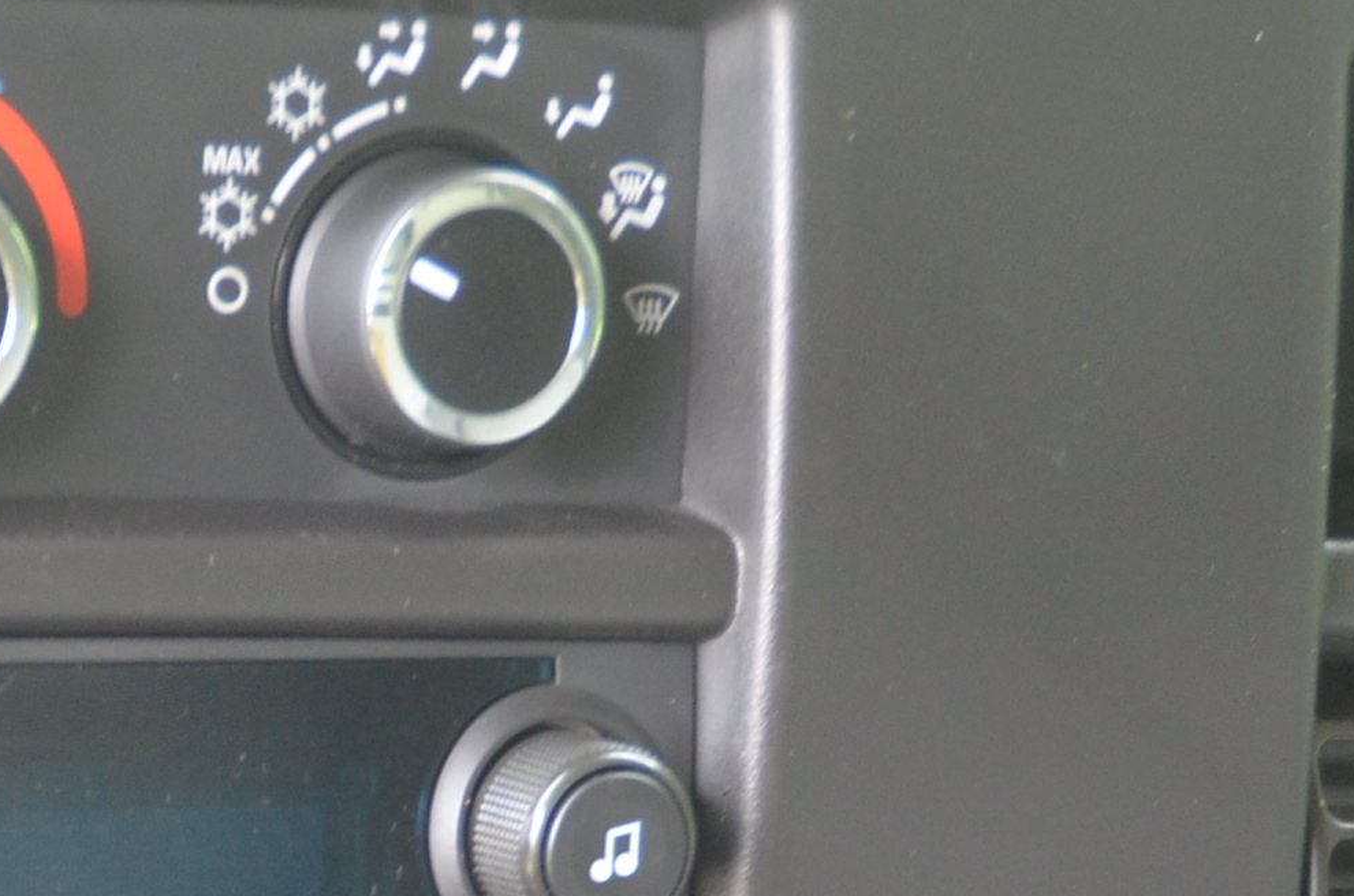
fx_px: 5249
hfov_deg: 14.2
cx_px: -335
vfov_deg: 9.6
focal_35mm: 140
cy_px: 1213
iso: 800
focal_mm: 25
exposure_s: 1/30
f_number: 3.8
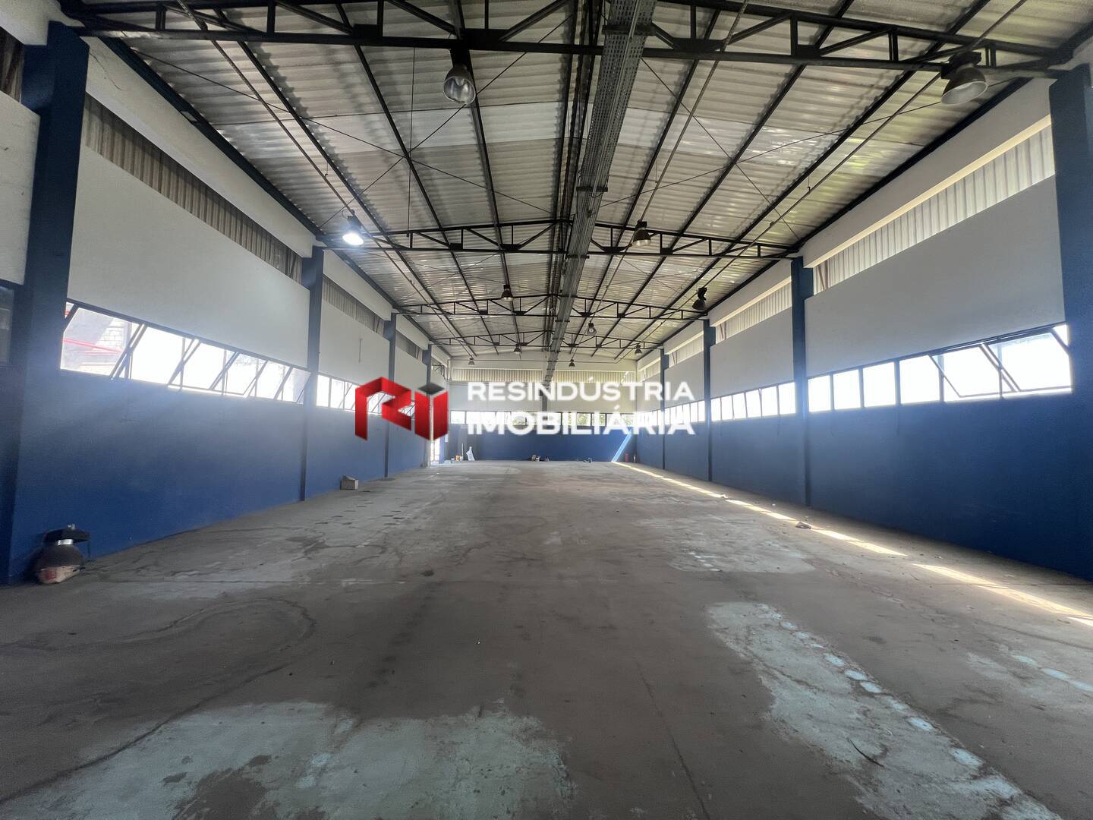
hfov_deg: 106.2
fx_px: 410
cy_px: 410
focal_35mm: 13
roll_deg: -2.2
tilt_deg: +4.3
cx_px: 546
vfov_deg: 89.9
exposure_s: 1/99
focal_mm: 1.57
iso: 80
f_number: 1.8
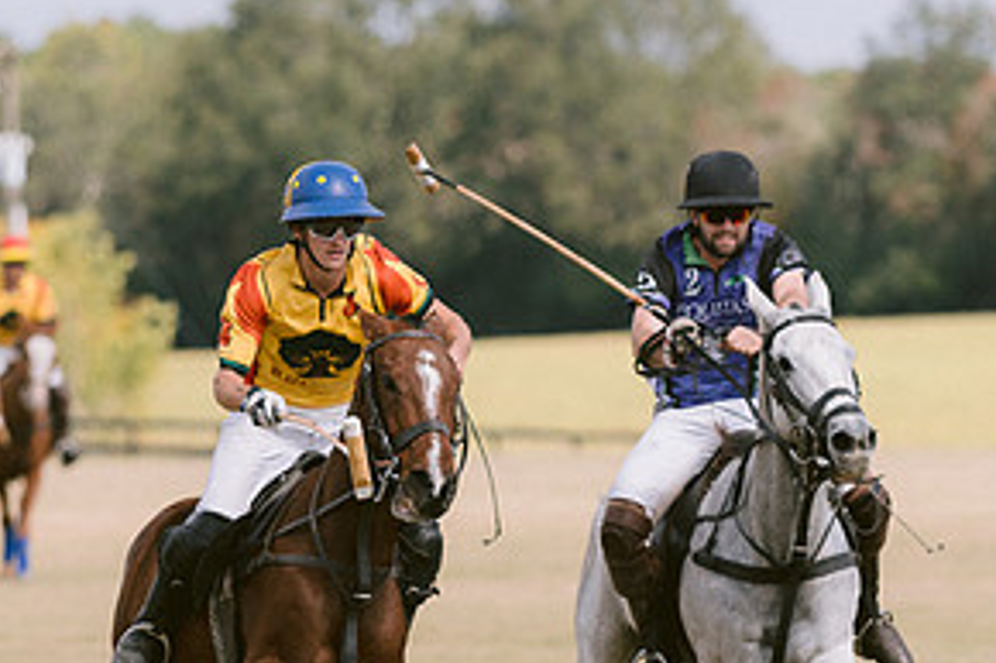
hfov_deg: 6.3
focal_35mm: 326
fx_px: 9014
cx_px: 296
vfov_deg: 4.2
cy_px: 617
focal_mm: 140
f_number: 4
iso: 200
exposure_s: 1/5000
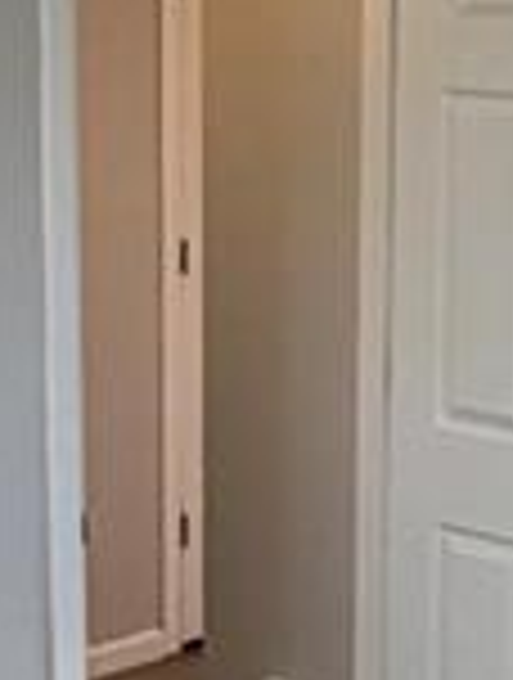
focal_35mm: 111
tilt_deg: -13.4
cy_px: 450
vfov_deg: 17.6
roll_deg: -1.1
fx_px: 2184
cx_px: 414
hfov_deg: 13.3
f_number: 2.2
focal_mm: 2.22
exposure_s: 1/120
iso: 200
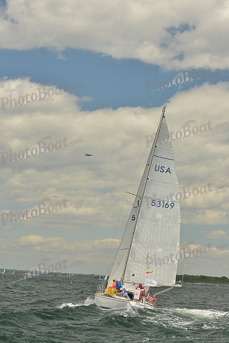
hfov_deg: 18.2
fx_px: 715
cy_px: 172
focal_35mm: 75
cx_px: 114
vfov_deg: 27.0
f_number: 6.3
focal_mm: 75
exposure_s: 1/800
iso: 400
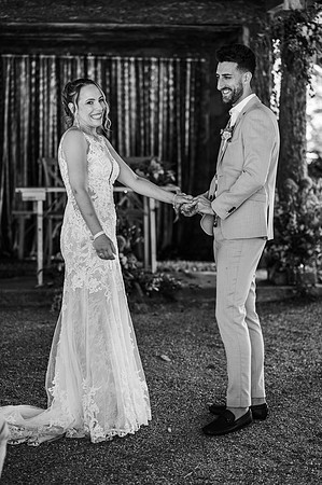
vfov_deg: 23.9
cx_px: 161
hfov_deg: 16.0
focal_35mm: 85
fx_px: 1143
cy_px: 242
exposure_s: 1/200
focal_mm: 85
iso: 450
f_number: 2.2
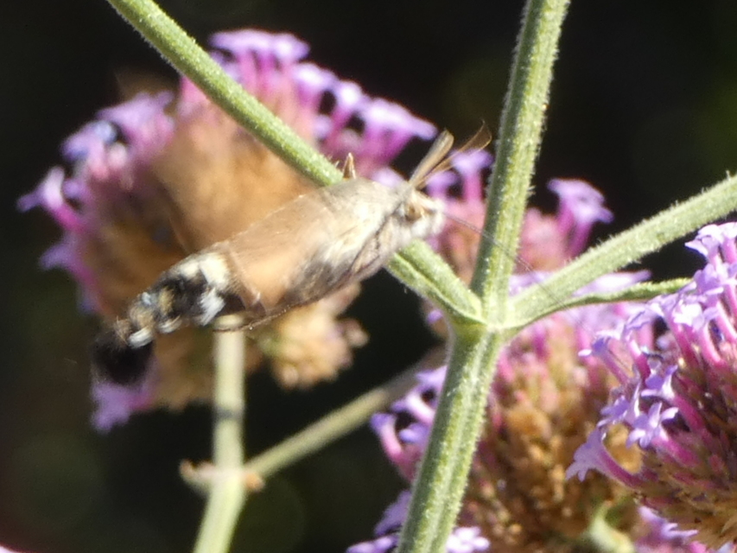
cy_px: 276
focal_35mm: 266
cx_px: 368
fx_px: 5664
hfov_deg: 7.4
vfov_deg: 5.6
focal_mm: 47.6
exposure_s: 1/80
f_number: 5.5
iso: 160
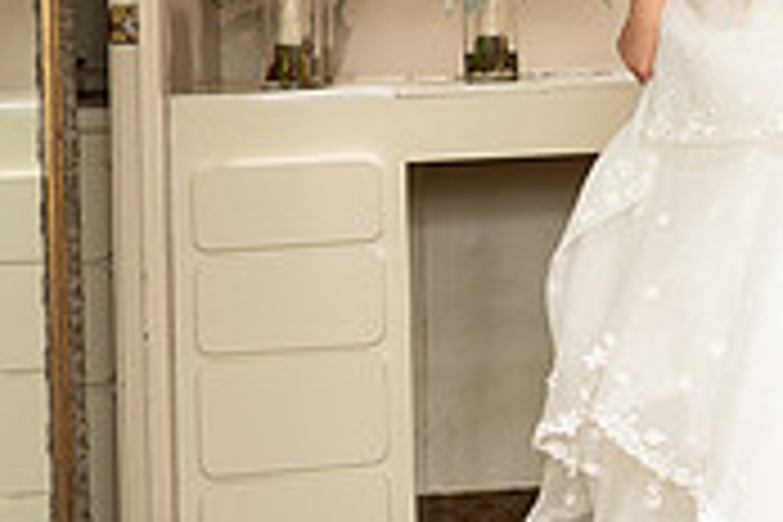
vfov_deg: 14.5
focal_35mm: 92
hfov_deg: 19.4
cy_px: -62
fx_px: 2001
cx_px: 1166
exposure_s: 1/250
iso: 500
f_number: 2.2
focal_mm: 24
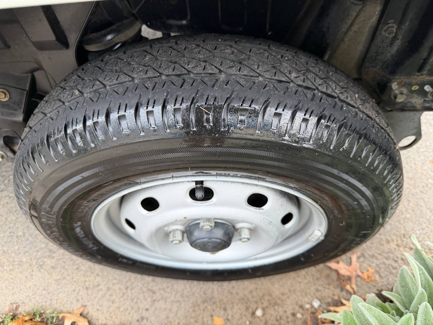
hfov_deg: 71.6
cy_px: 162
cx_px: 216
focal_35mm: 24
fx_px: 300
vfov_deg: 56.8
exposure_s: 1/67
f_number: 1.78
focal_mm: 6.76
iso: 200
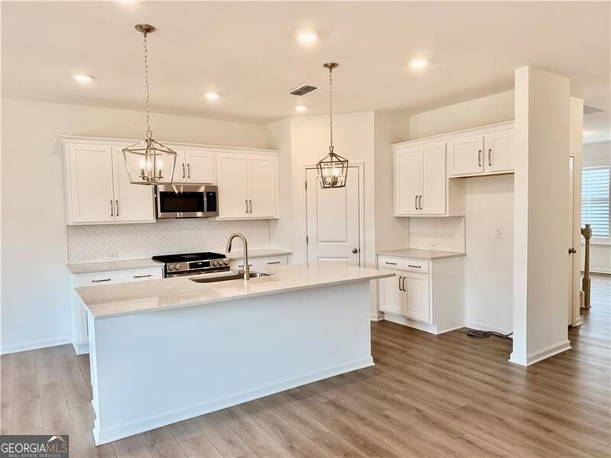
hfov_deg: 71.6
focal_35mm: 24
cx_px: 306
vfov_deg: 56.8
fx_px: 424
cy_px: 229
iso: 160
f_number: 1.78
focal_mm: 6.76
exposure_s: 1/222
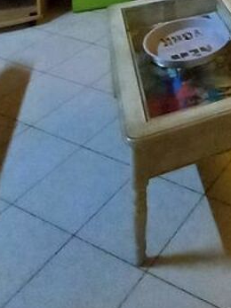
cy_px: -153
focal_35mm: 50
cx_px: 318
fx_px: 445
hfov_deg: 24.5
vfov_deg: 27.0
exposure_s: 1/14
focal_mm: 1.13
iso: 500
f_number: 2.2
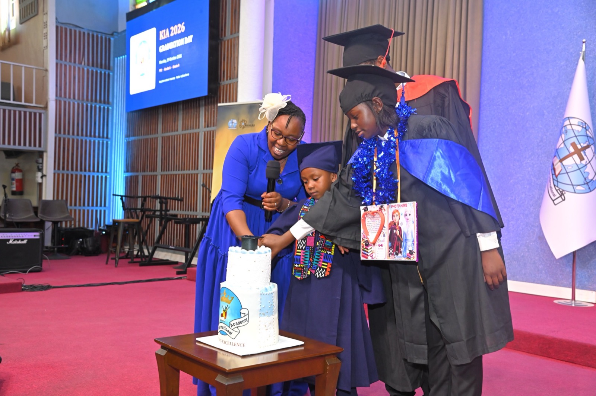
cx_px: 298
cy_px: 198
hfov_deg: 50.7
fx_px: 629
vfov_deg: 35.0
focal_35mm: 38
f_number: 5.6
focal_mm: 38
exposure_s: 1/160
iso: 3200
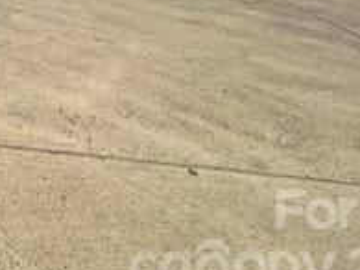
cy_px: -118
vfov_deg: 25.2
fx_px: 478
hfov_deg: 31.5
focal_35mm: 46
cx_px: -111
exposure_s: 1/3731
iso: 50
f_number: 2.2
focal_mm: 2.22
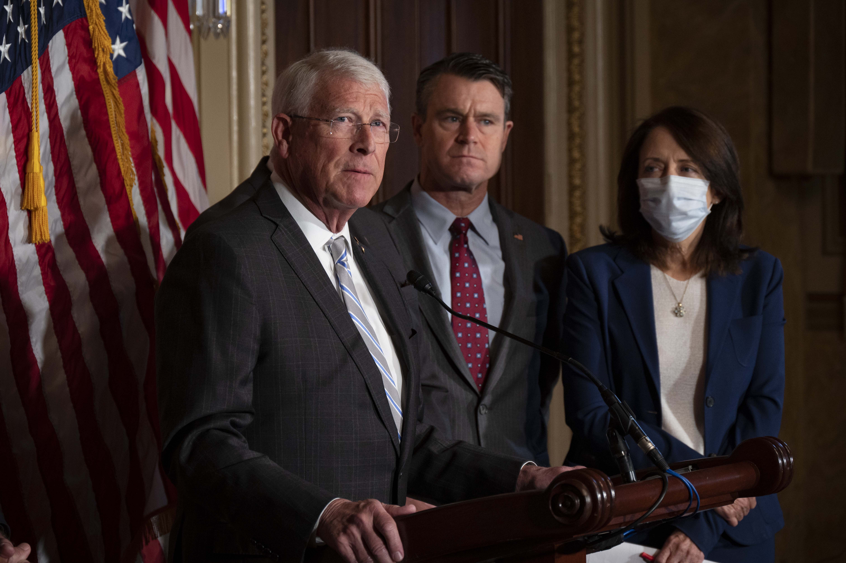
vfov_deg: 11.0
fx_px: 2935
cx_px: 423
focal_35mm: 125
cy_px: 282
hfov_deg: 16.4
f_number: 6.3
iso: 2500
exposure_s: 1/125
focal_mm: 125
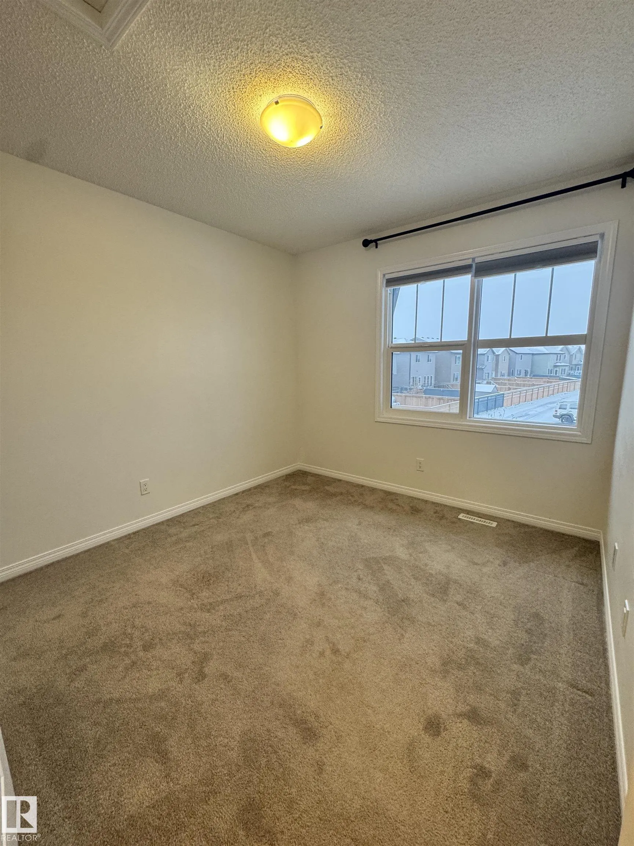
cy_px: 423
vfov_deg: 102.1
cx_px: 317
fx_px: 342
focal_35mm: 14
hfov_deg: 85.7
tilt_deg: -9.7
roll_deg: +1.0
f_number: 2.2
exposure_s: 1/120
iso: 250
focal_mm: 2.22
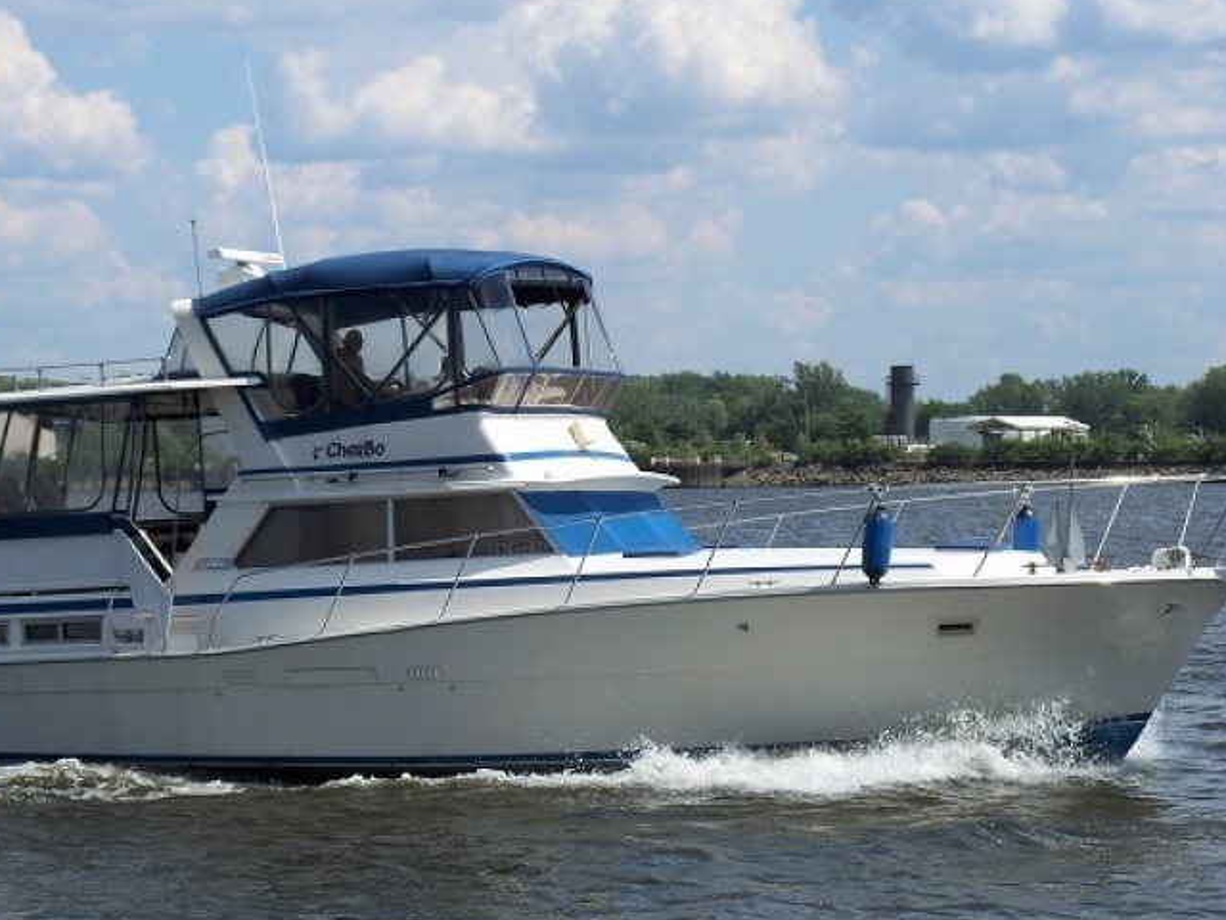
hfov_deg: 16.4
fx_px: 4250
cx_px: 467
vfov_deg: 12.3
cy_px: 519
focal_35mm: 120
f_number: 5
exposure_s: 1/640
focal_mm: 20.3
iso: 64
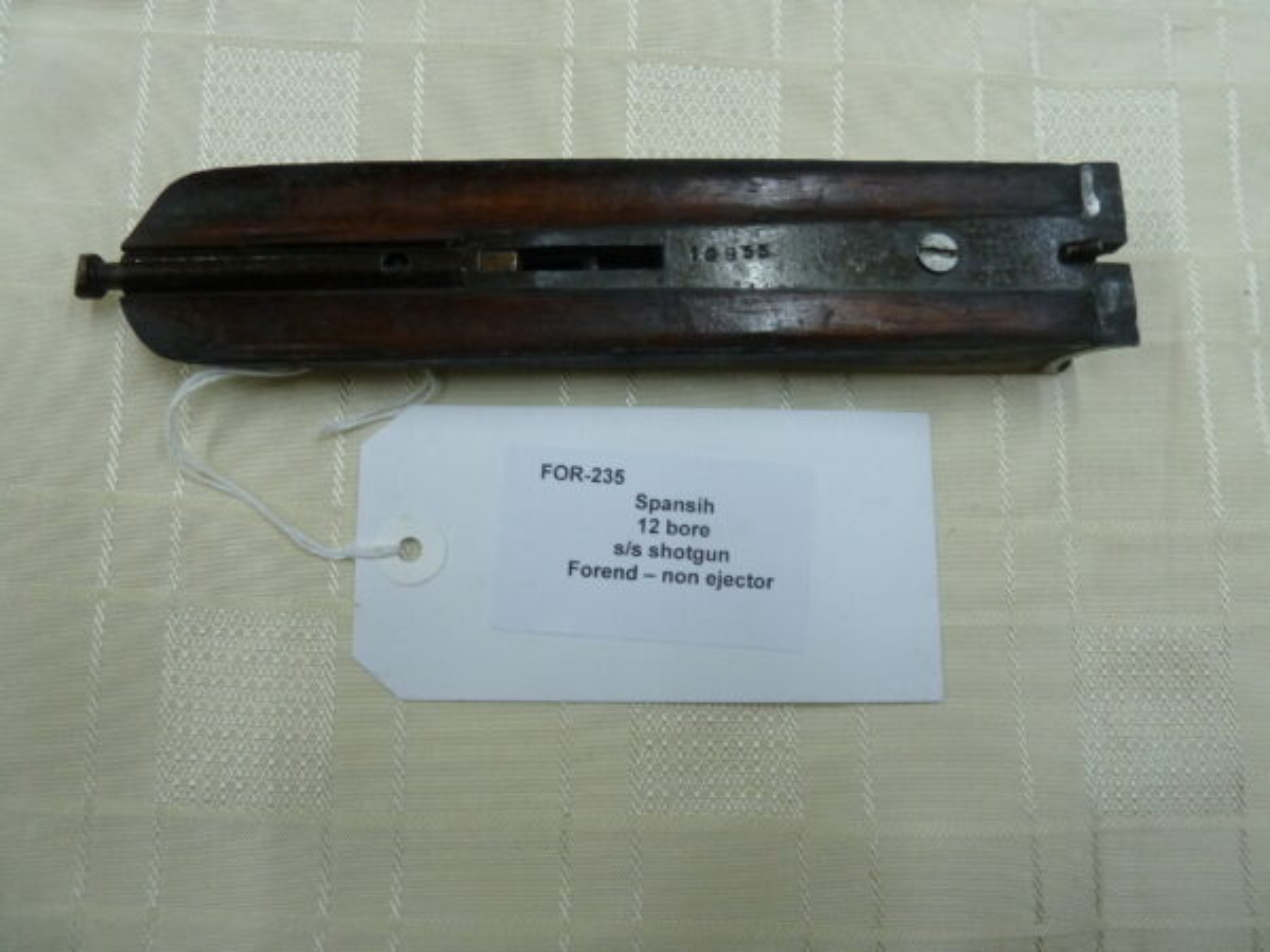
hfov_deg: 69.4
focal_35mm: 25
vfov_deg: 54.9
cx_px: 635
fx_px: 917
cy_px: 476
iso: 250
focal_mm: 4.1
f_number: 3.3
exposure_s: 1/30
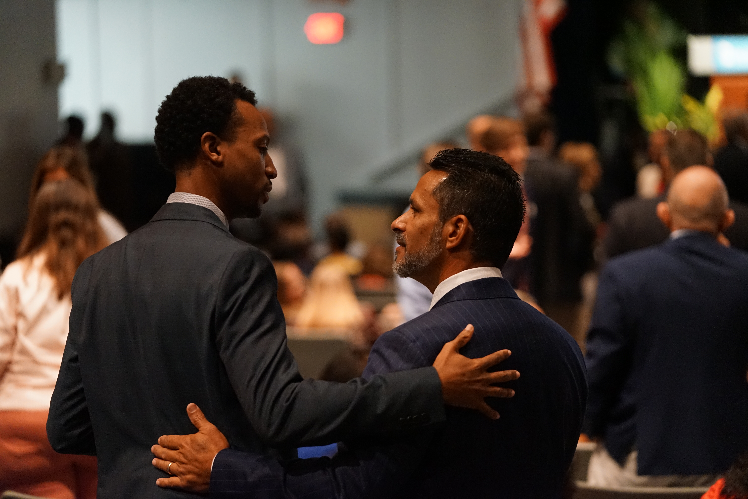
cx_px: 374
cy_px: 250
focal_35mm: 121
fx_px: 2514
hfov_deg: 16.9
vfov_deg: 11.3
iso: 6400
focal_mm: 121
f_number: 2.8
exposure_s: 1/125
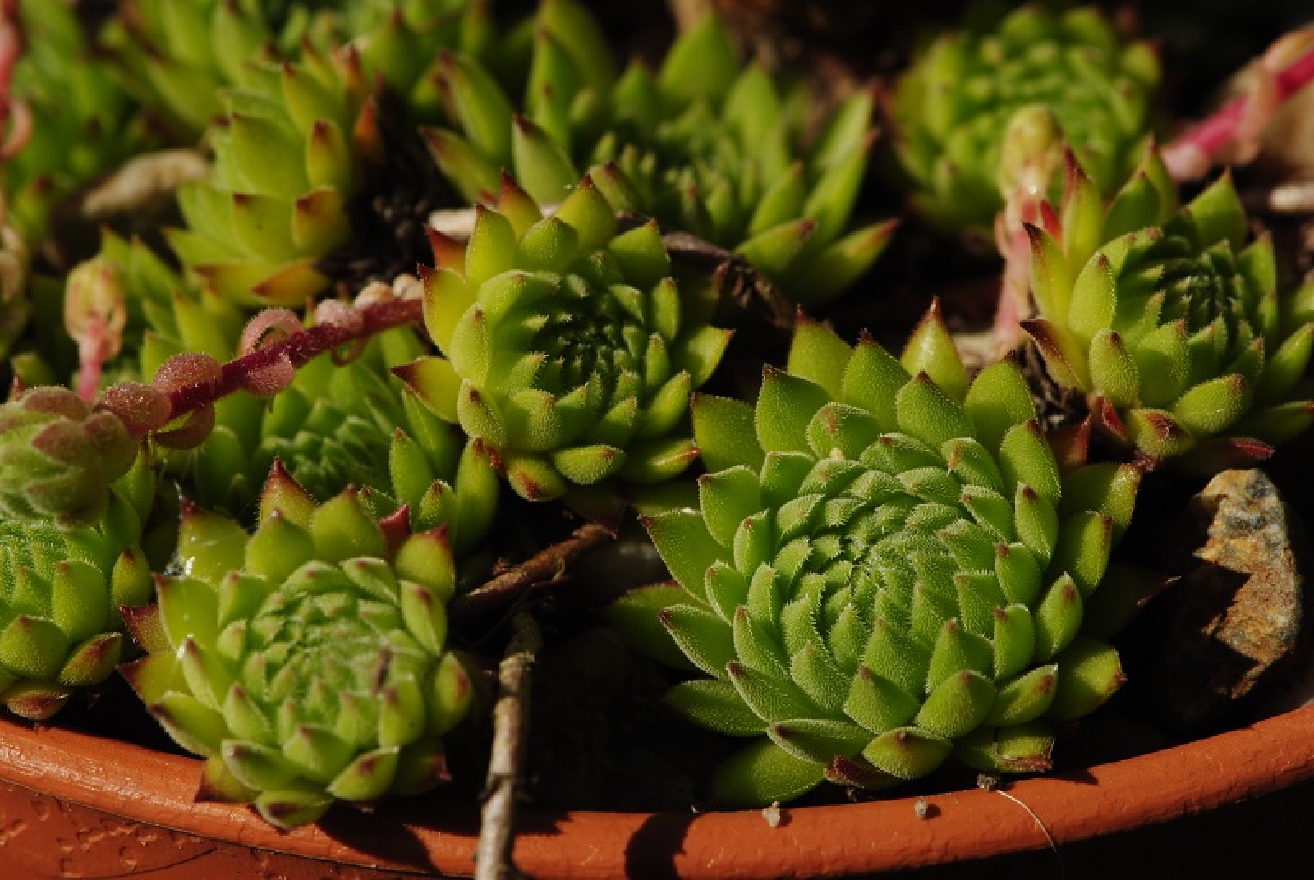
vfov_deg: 10.8
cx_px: 657
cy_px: 440
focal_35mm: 128
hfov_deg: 16.0
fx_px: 4661
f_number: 10
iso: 100
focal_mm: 85
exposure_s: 1/250
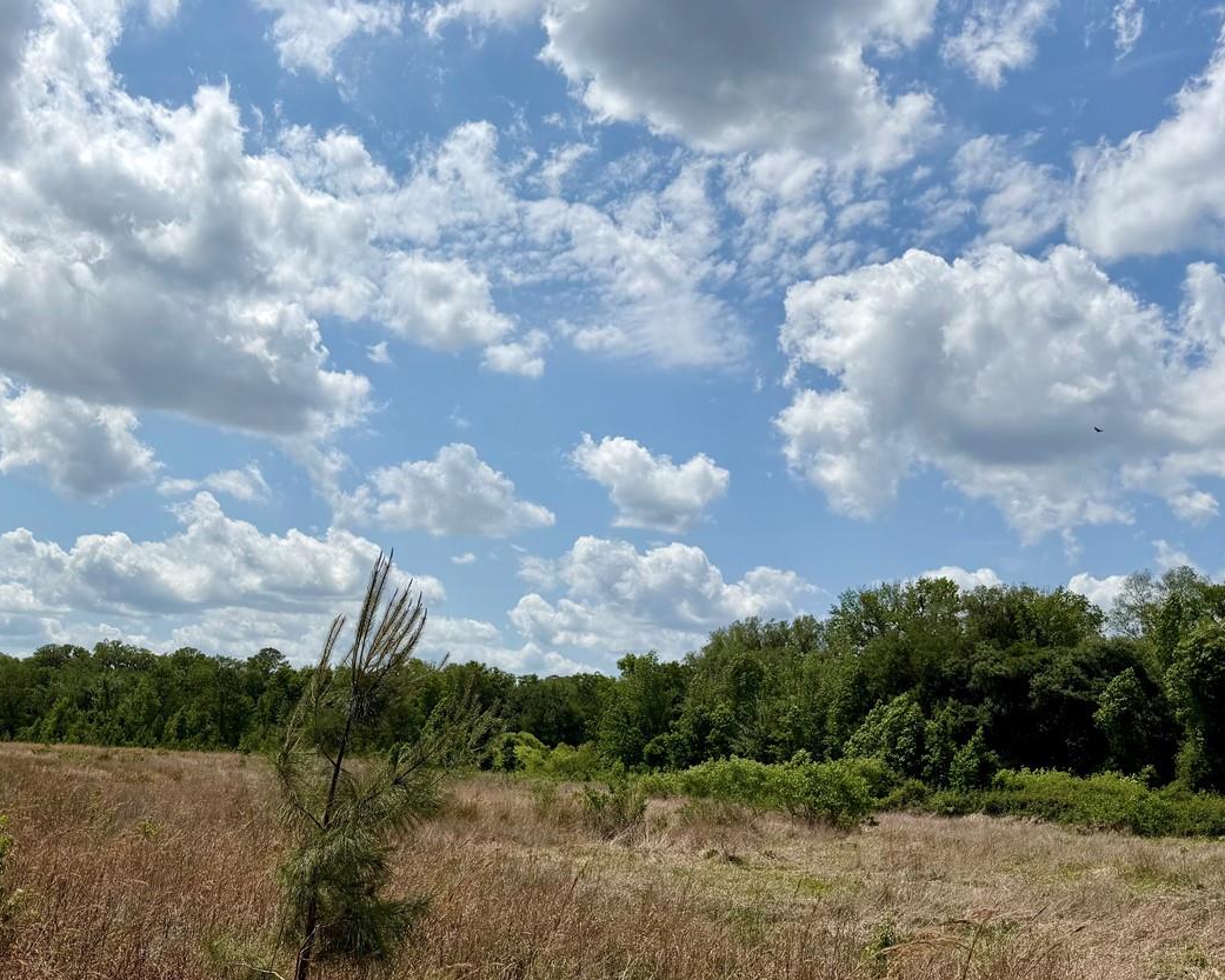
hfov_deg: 49.2
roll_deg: -1.4
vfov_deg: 40.8
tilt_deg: +4.5
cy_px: 631
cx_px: 390
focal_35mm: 36
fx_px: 1305
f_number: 1.78
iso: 80
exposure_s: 1/11905
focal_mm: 6.76
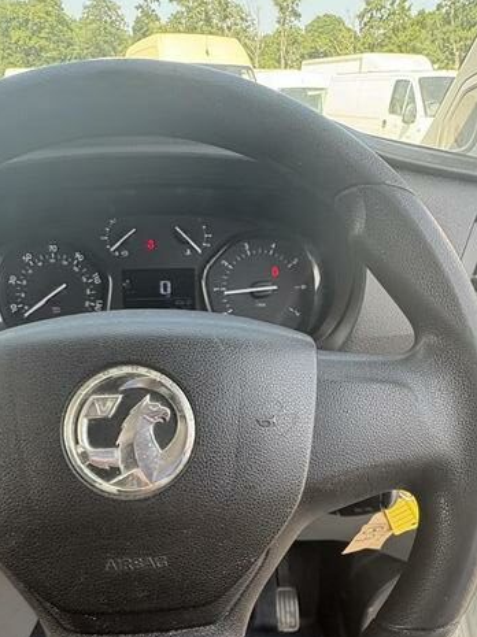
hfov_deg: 51.2
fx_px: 497
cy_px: 415
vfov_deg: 64.0
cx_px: 214
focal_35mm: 27
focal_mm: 2.22
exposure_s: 1/105
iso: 125
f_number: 2.2
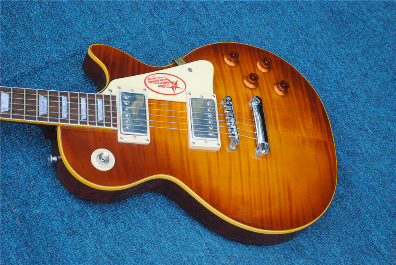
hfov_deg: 26.0
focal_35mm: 78
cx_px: 198
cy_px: 132
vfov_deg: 17.5
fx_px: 859
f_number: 5.6
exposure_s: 1/40
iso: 100
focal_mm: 52
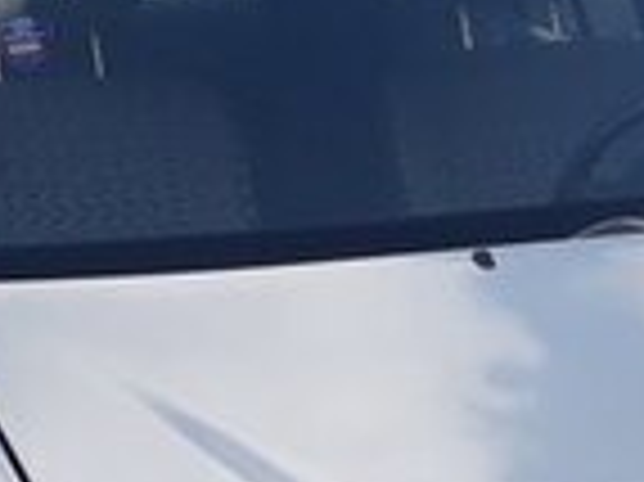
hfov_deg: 15.4
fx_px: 2324
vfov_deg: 11.6
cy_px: 552
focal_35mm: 125
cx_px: 703
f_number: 1.9
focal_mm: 3.6
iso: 40
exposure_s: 1/603
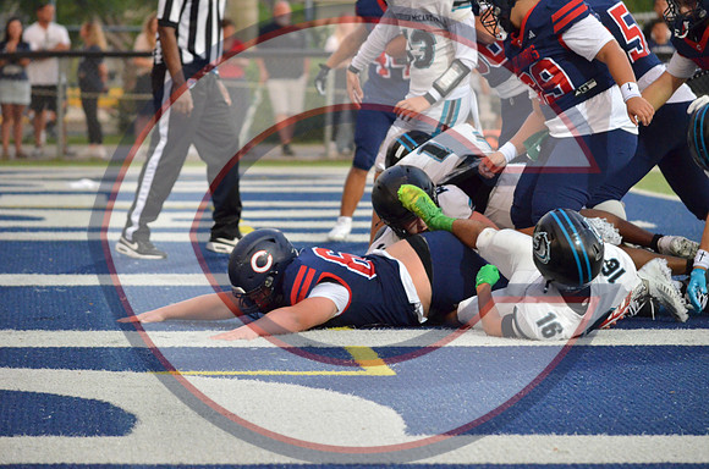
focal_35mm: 255
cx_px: 354
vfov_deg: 5.4
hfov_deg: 8.1
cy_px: 234
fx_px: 5011
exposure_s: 1/500
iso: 3200
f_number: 5
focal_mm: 170
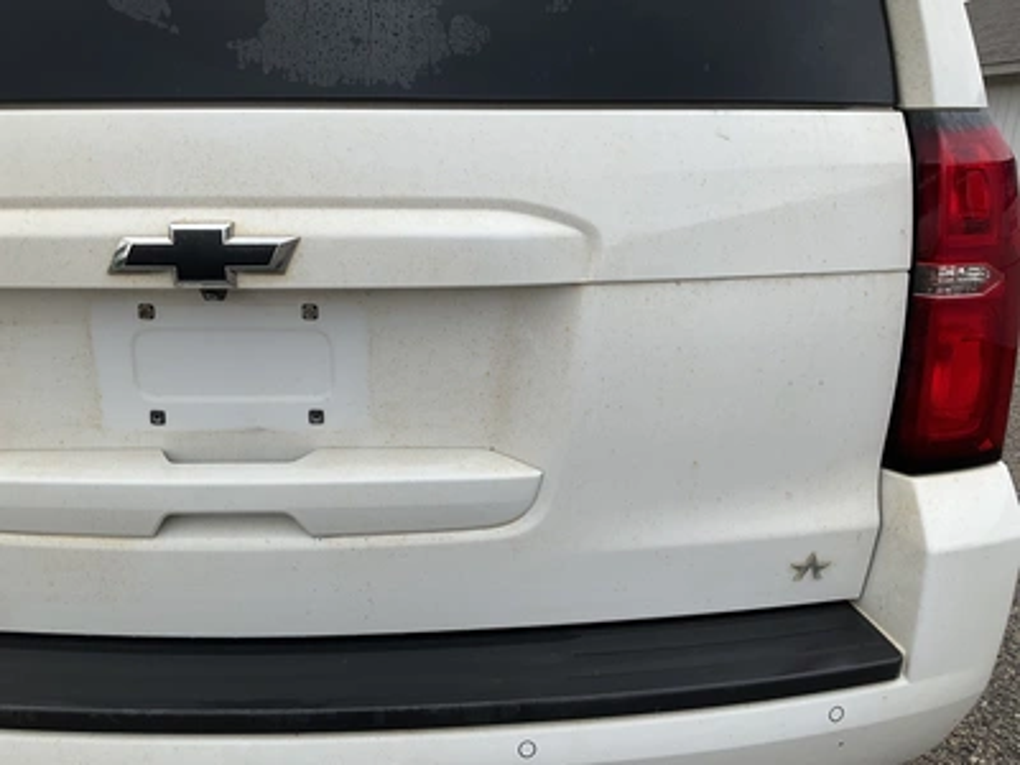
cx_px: 510
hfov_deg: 61.7
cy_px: 382
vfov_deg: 48.2
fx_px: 855
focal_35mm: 29
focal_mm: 3
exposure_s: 1/613
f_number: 1.8
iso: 25
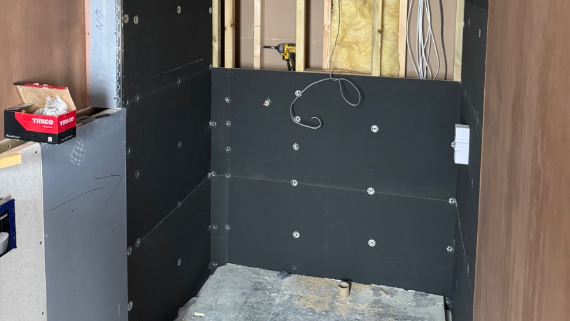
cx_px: 284
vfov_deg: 32.0
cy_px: 29
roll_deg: -0.1
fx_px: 529
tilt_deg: -7.2
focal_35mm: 35
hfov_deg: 56.6
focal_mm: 6.76
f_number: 1.78
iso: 800
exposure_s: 1/44
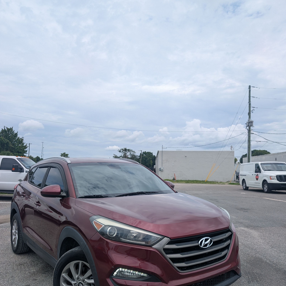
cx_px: 143
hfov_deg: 55.6
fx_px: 271
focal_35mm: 29
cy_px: 151
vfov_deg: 55.6
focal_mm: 6.9
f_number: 1.68
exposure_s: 1/1689
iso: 30
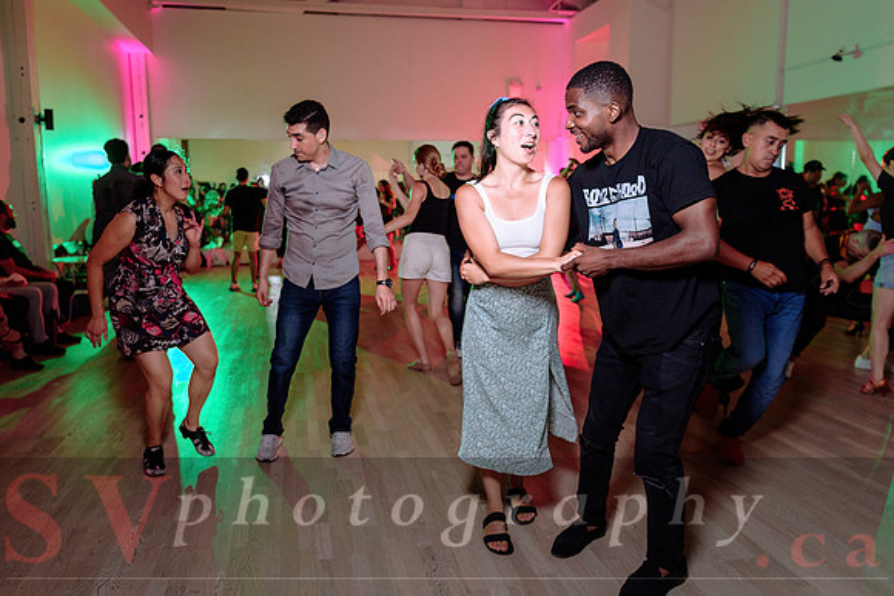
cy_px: 279
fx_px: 652
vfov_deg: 49.1
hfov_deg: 68.8
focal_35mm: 26
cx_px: 410
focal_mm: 24
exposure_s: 1/100
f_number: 2.8
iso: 800
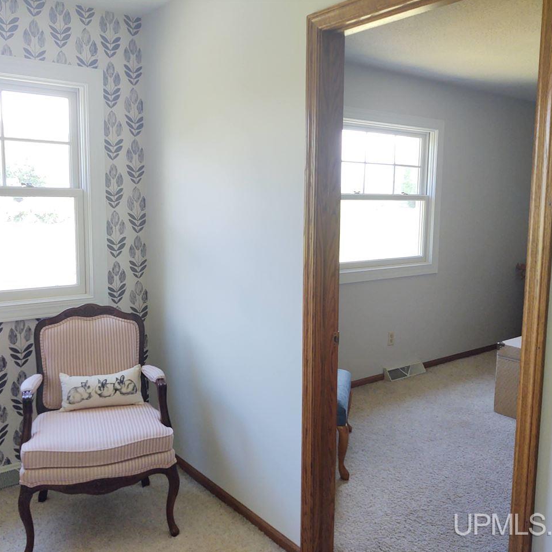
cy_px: 276
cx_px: 244
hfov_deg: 51.0
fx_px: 577
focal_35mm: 32
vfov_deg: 51.1
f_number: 1.7
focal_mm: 4.75
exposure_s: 1/100
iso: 163
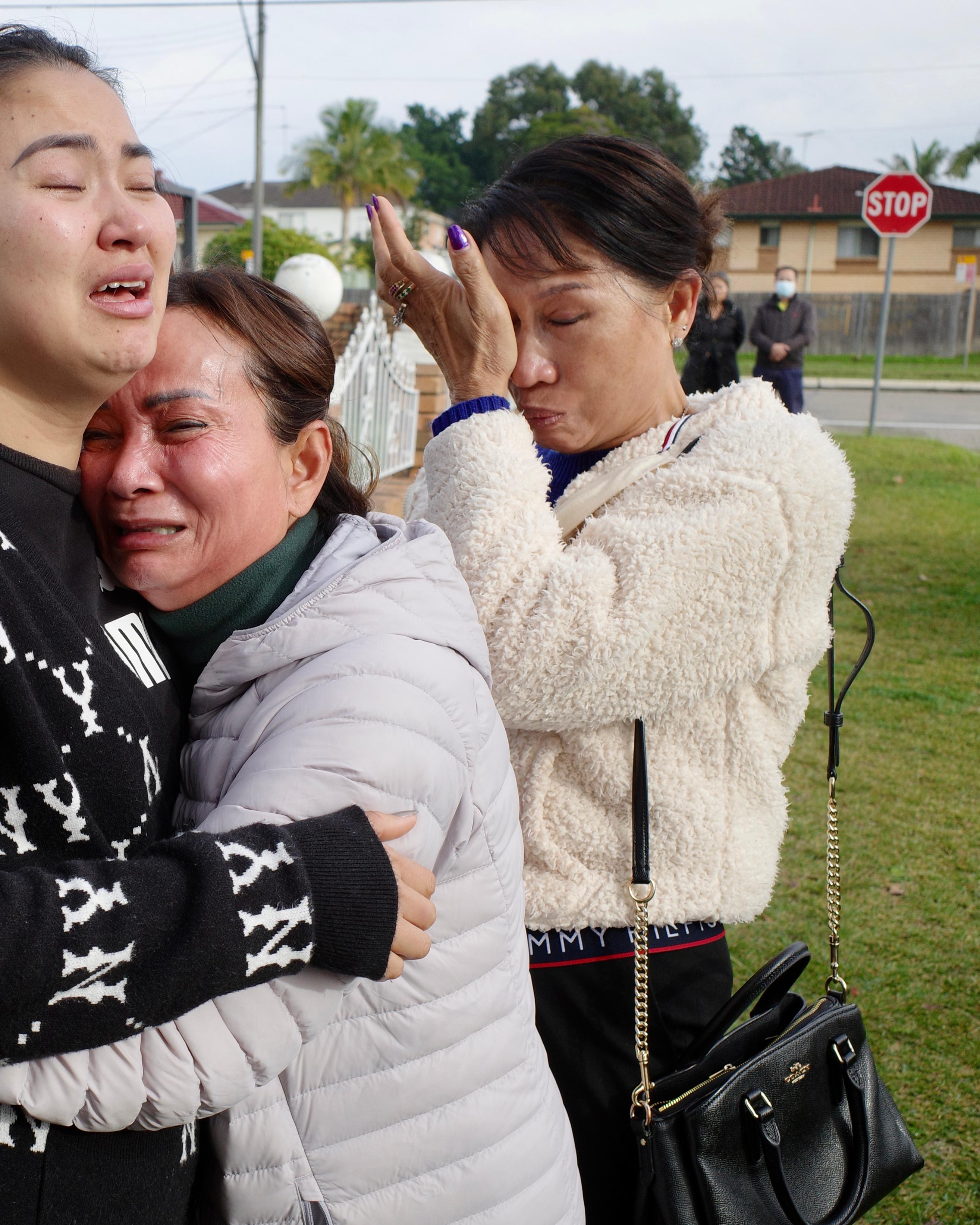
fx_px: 1450
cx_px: 121
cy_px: 614
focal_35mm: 40
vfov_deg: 45.8
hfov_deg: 35.4
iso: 200
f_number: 5
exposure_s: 1/400
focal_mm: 18.3
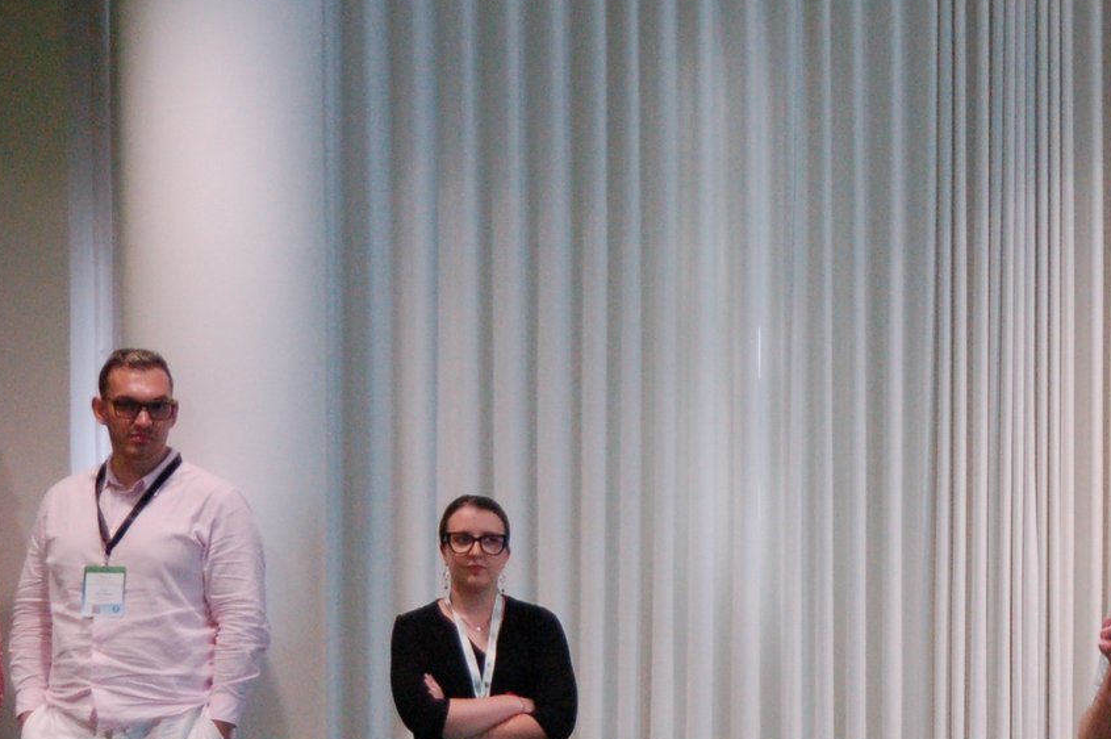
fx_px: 4379
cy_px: 676
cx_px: 1266
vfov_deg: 9.6
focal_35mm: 142
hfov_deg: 14.1
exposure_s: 1/125
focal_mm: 40
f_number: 3.2
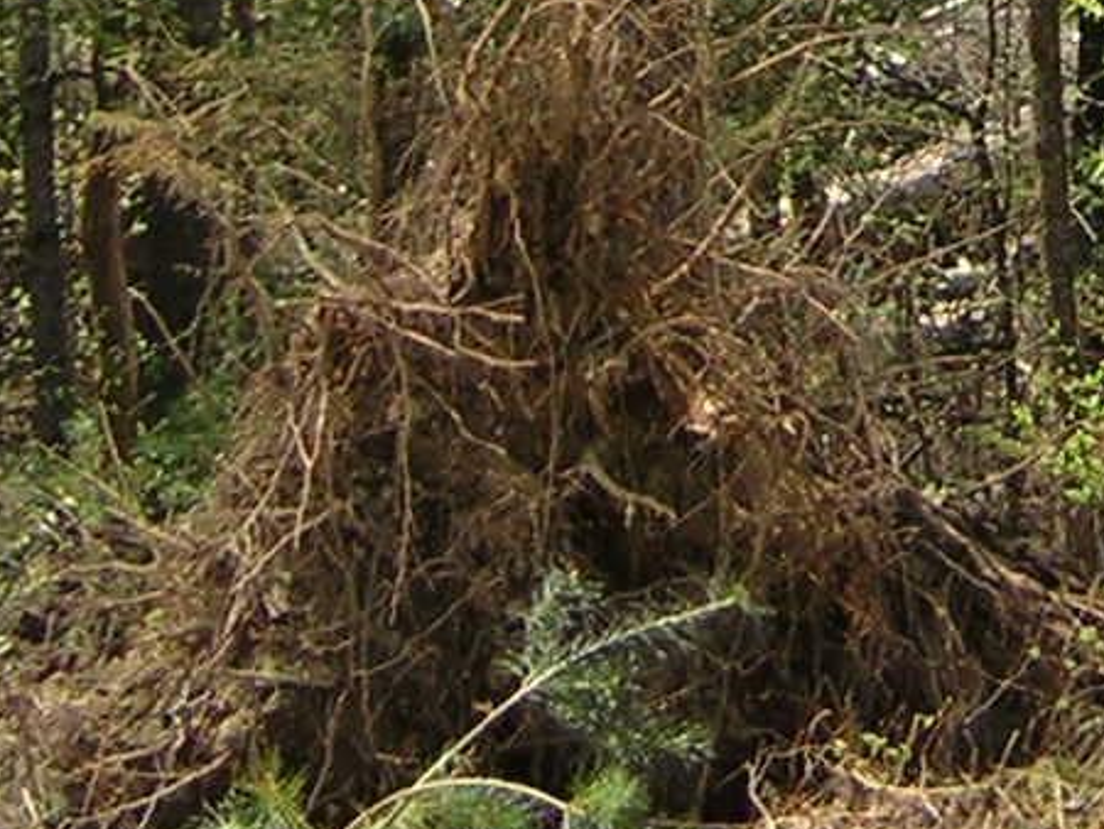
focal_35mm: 128
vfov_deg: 11.0
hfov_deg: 14.8
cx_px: 1354
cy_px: -567
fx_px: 4084
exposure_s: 1/354
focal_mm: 4.7
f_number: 2.6
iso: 50
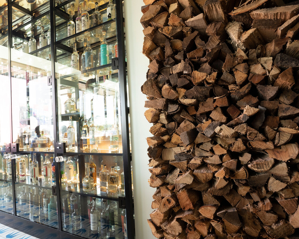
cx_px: 126
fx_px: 195
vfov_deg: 63.1
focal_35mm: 22
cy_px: 125
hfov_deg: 74.5
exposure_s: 1/30
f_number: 9
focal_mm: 18
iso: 1600
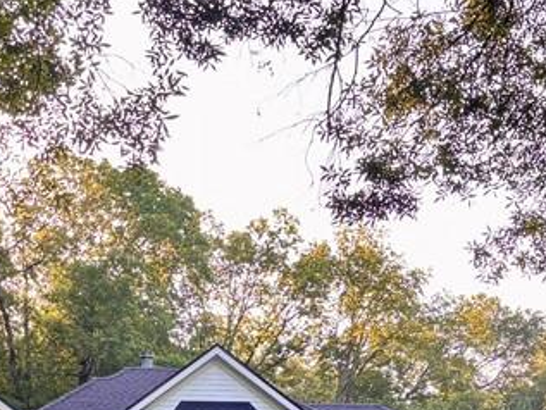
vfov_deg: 16.2
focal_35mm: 84
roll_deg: +0.4
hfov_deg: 23.2
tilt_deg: +0.5
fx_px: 1325
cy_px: 598
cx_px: 195
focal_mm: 5.96
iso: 50
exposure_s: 1/224
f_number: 1.6
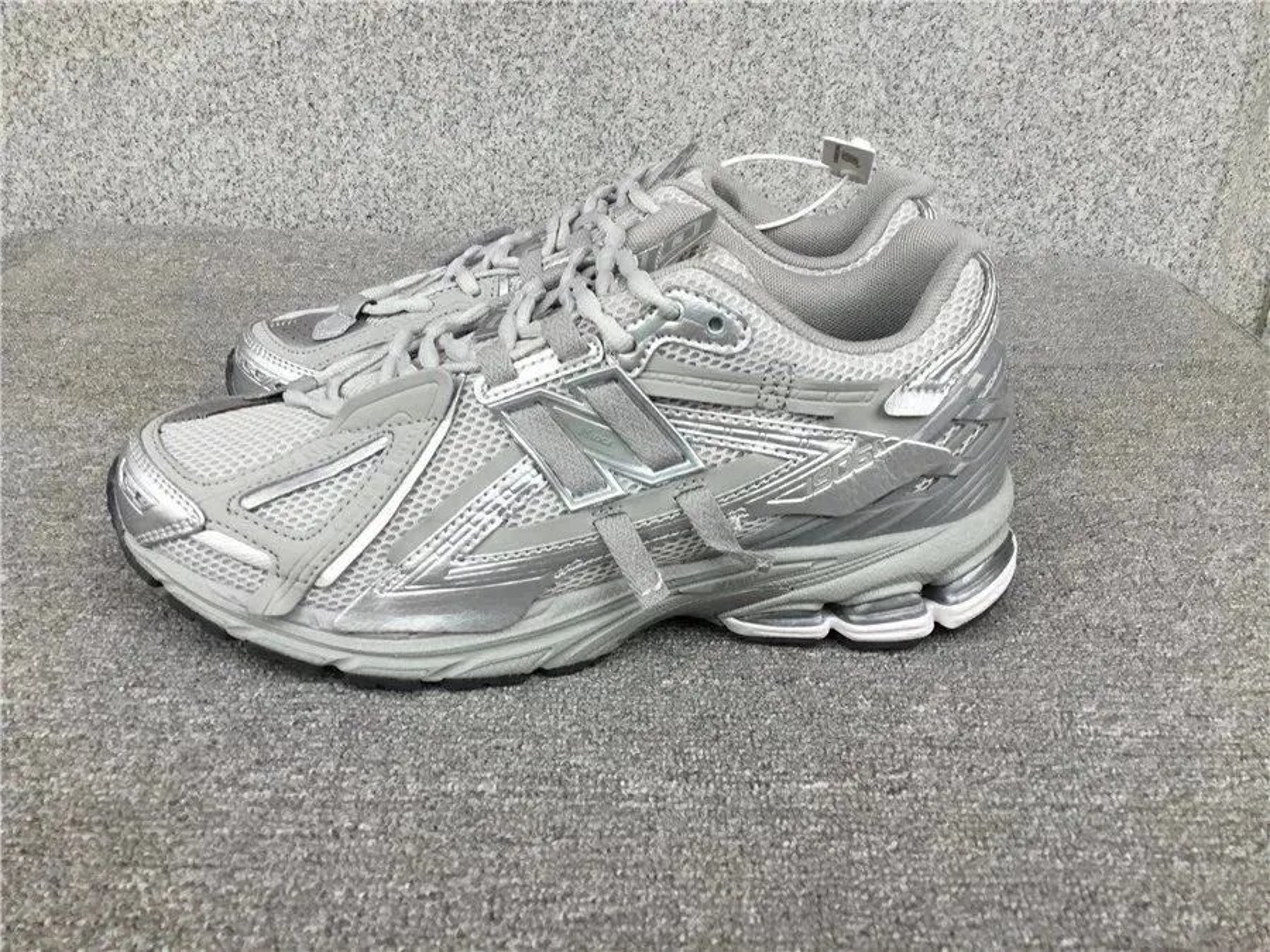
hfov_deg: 58.4
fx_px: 1137
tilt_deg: -24.7
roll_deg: -2.4
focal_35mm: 31
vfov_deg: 45.4
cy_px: 476
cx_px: 635
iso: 25
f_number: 2.4
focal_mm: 3.3
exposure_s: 1/116
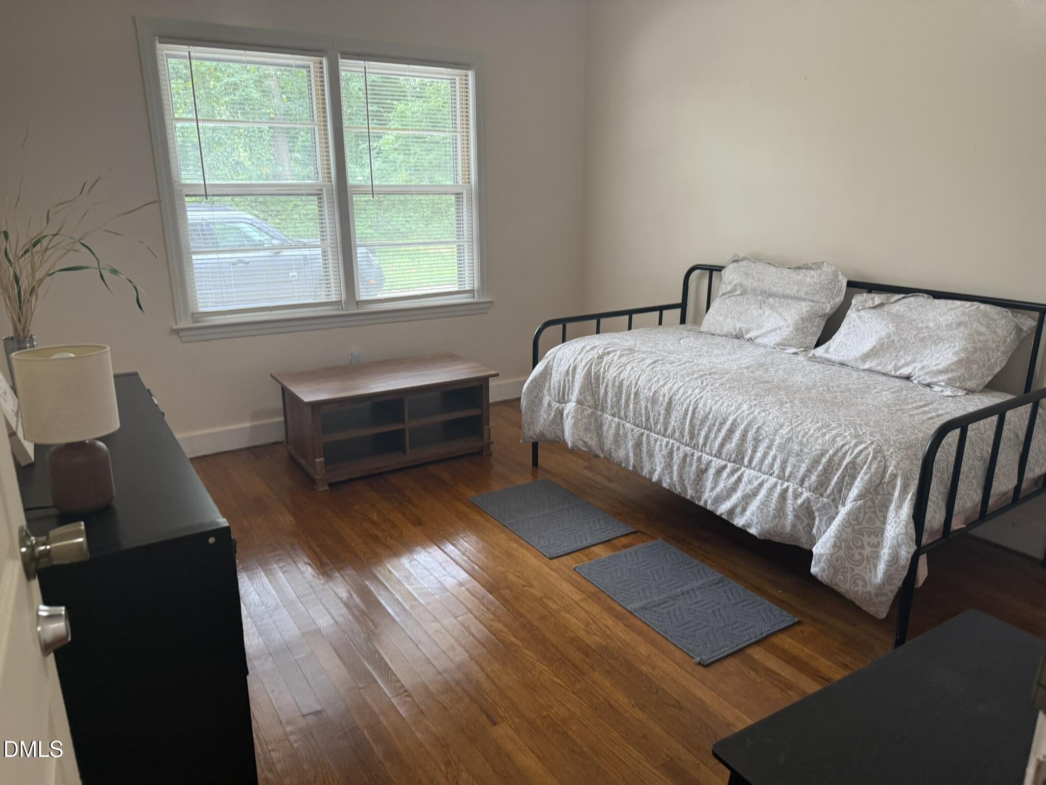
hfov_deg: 71.6
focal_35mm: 24
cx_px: 523
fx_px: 725
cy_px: 392
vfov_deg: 56.8
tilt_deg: -18.0
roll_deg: +0.2
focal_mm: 6.76
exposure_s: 1/60
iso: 160
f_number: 1.78
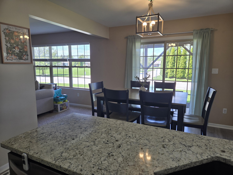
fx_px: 155
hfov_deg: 73.9
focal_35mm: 23
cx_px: 116
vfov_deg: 58.9
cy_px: 88
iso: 25
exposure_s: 1/127
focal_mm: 5.4
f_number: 1.8
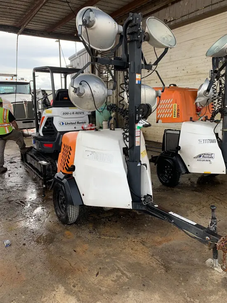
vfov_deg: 67.3
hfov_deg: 53.1
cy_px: 152
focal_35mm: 26
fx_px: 227
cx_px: 114
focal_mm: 4.25
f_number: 1.8
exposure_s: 1/465
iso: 25
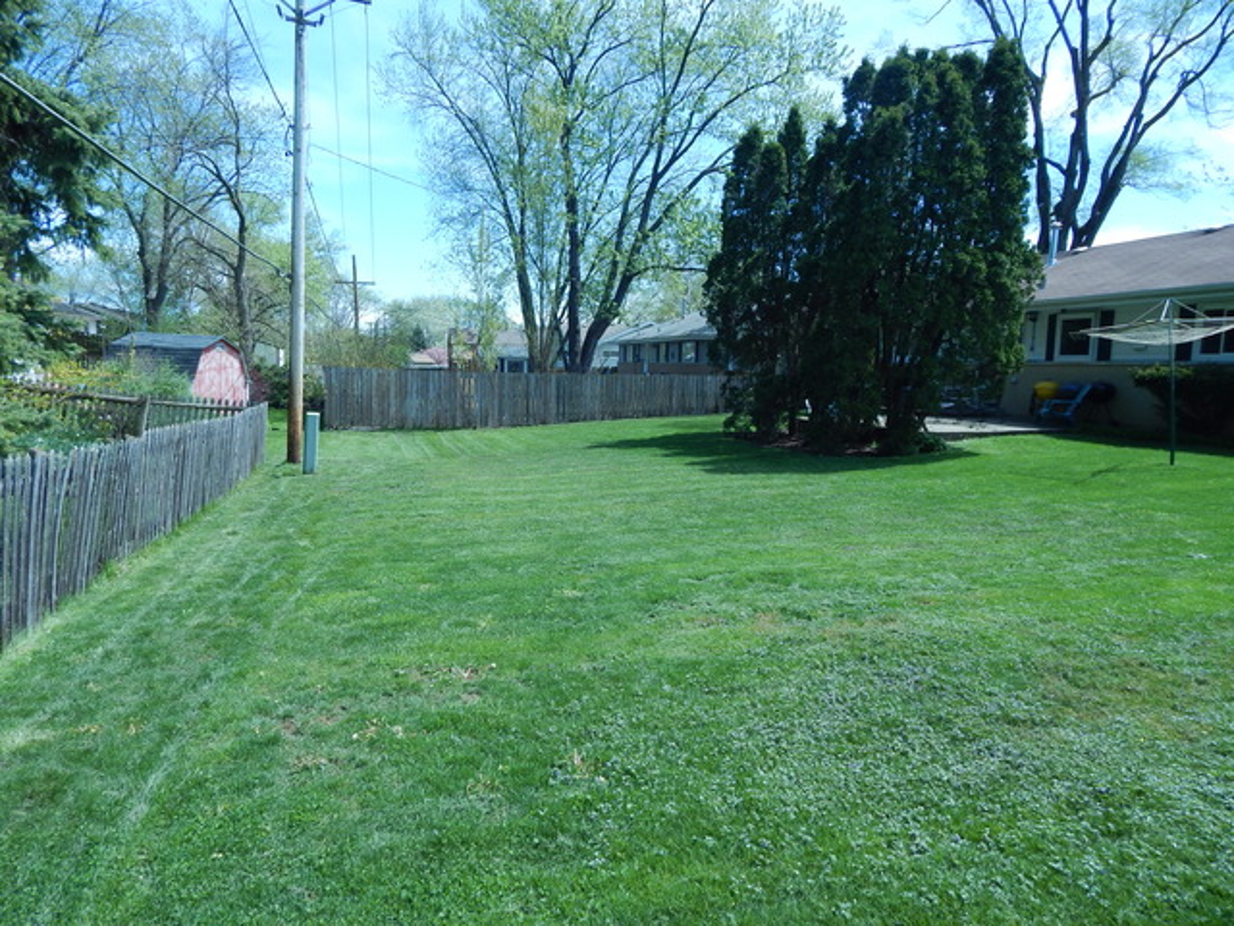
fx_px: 784
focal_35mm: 22
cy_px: 463
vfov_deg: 61.1
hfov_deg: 76.4
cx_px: 617
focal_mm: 4
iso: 125
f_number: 3
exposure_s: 1/800
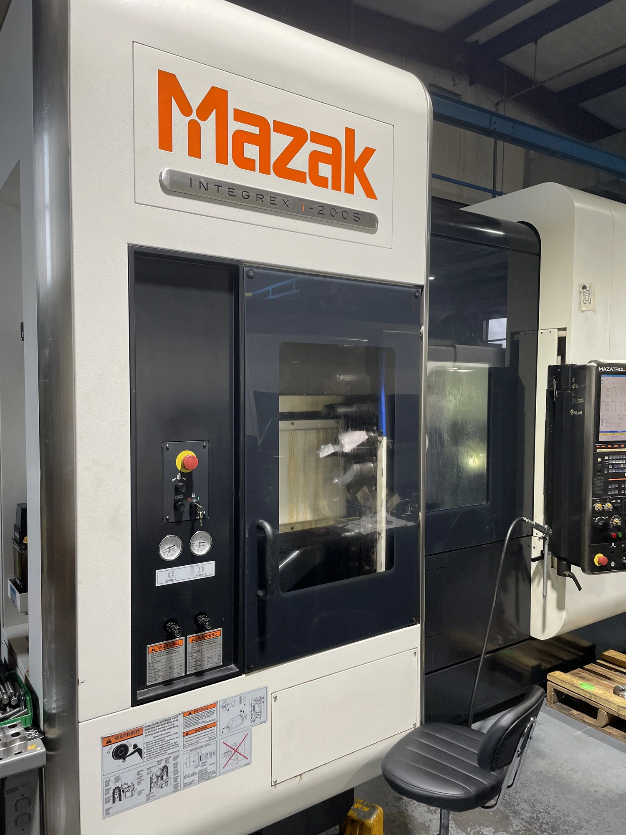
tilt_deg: -1.5
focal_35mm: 26
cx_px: 313
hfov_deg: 53.1
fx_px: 627
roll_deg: -0.1
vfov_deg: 67.3
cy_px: 418
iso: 100
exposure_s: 1/120
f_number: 1.6
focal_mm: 4.2
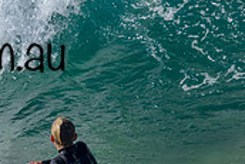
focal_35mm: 2691
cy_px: 38
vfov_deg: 0.5
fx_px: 18329
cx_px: -85
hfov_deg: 0.8
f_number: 6.3
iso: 250
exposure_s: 1/2000
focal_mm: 800
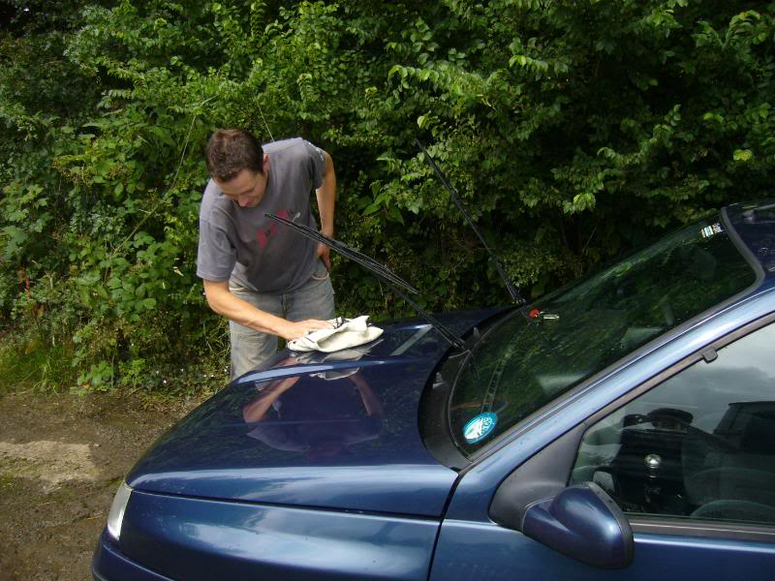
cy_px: 290
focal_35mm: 35
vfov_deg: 40.7
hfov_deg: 52.6
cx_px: 388
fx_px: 784
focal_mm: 5.8
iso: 100
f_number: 2.8
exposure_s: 1/640
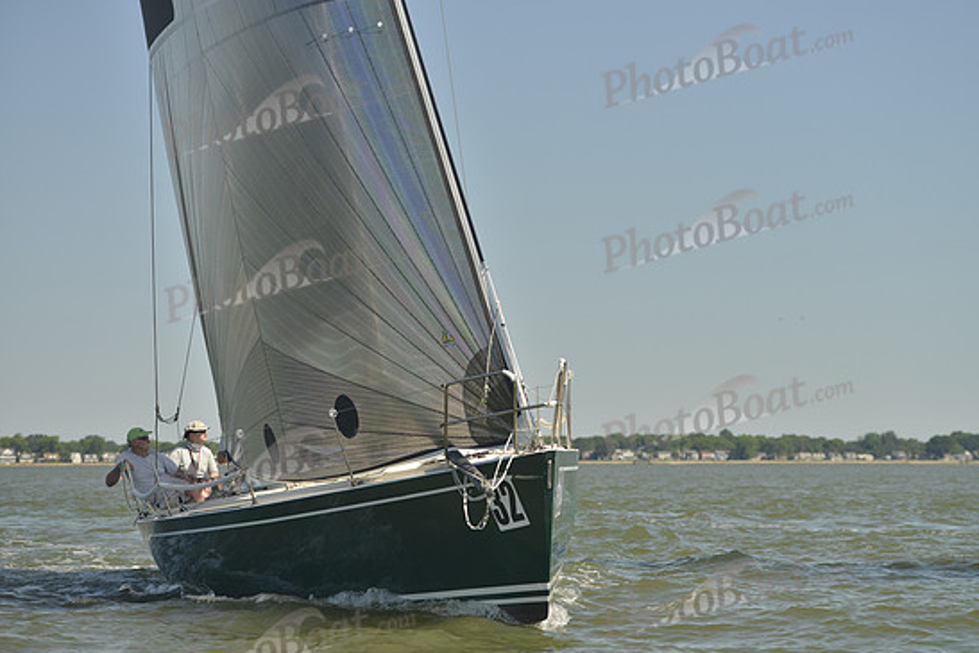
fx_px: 2829
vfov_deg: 13.2
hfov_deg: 19.6
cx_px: 510
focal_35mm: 104
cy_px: 344
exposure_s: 1/1250
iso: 200
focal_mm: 98
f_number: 4
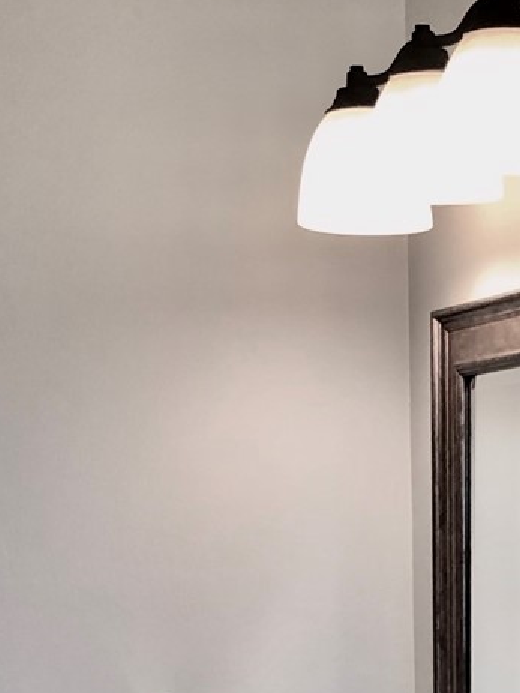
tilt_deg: -10.0
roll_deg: -1.3
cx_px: 811
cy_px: 1072
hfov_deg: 11.4
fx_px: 2481
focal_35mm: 124
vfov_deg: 14.7
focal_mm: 4
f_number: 1.8
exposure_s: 1/40
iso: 25
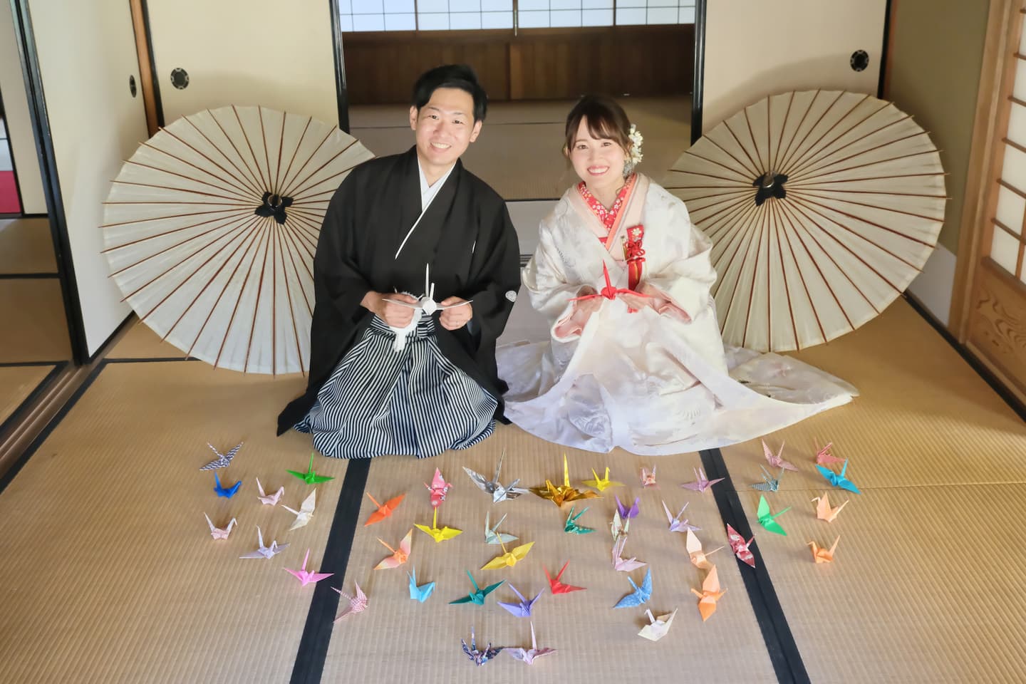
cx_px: 513
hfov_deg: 54.4
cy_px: 342
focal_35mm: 35
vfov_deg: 37.9
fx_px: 997
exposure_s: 1/60
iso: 3200
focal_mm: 23.5
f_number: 5
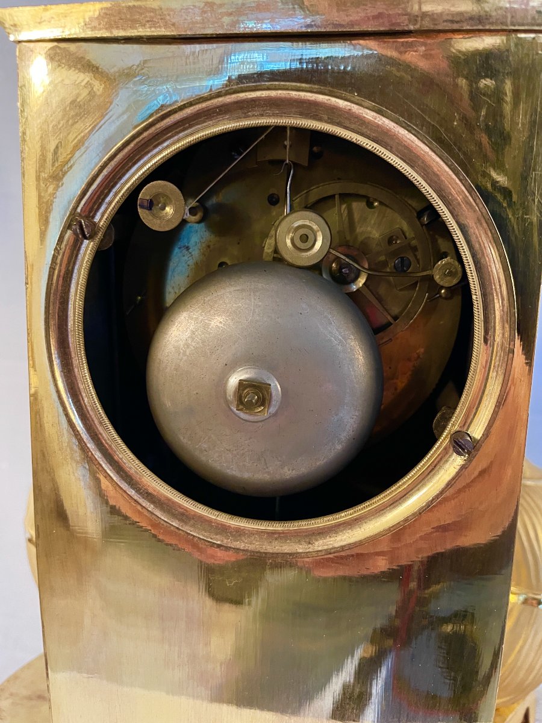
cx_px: 271
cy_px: 362
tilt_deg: -7.7
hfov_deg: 53.1
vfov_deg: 67.3
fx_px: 543
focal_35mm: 26
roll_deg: -2.3
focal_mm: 4.2
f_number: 1.6
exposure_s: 1/25
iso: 500
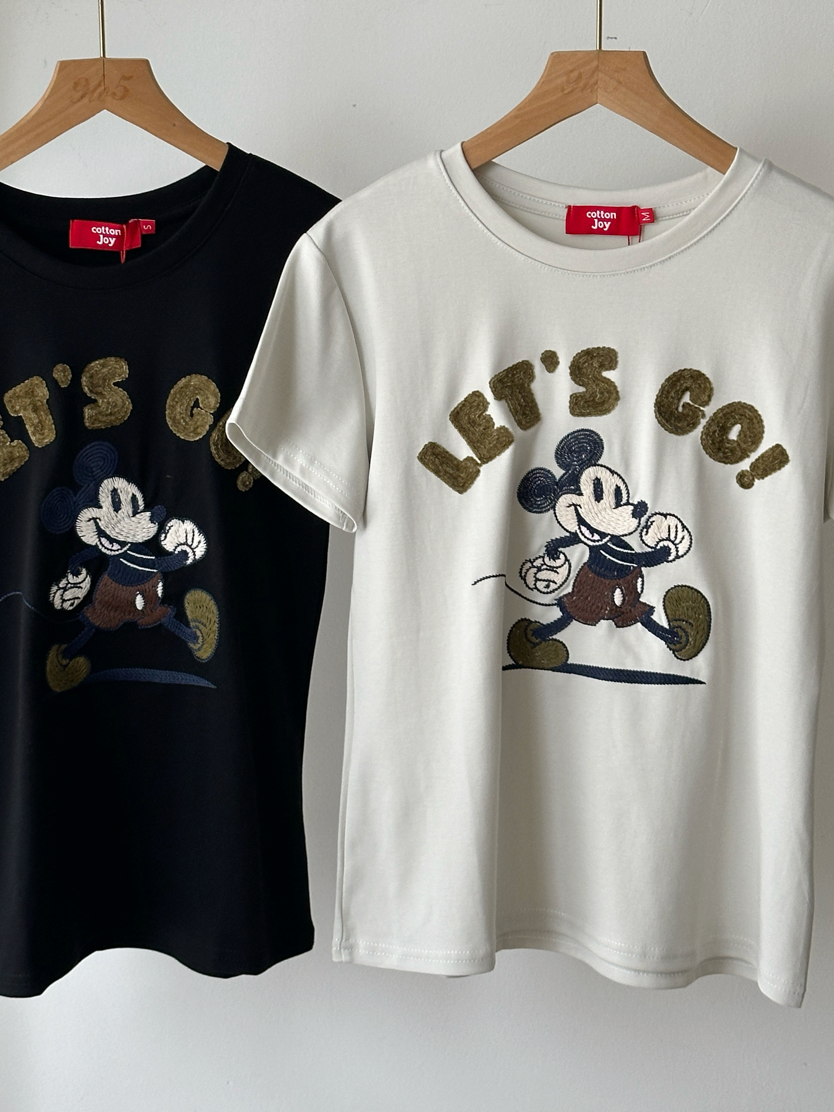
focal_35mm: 75
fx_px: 2409
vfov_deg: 25.9
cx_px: 341
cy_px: 439
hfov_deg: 19.6
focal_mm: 6.86
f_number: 1.78
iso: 80
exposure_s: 1/63
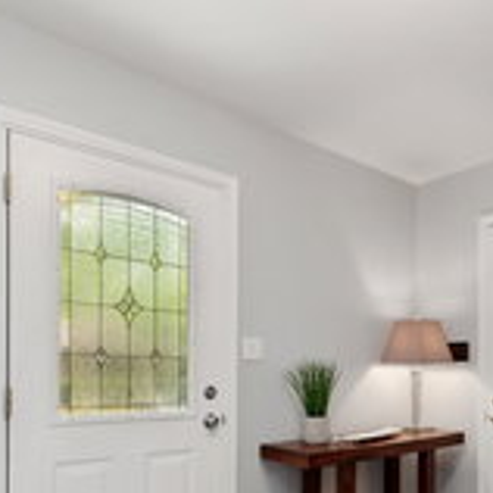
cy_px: 371
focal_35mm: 31
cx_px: 354
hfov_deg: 50.9
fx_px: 500
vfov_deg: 50.3
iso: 200
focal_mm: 12
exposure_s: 1/6
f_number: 9
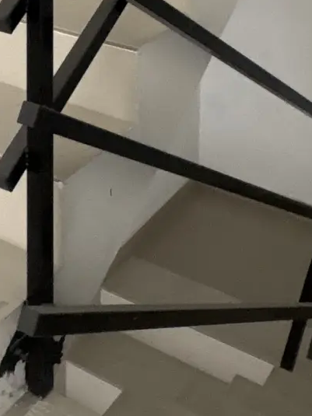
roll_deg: -0.4
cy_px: -228
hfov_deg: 21.8
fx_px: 805
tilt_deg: -0.4
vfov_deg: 22.9
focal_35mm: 67
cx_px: 97
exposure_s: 1/60
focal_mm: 2.22
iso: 400
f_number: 2.2
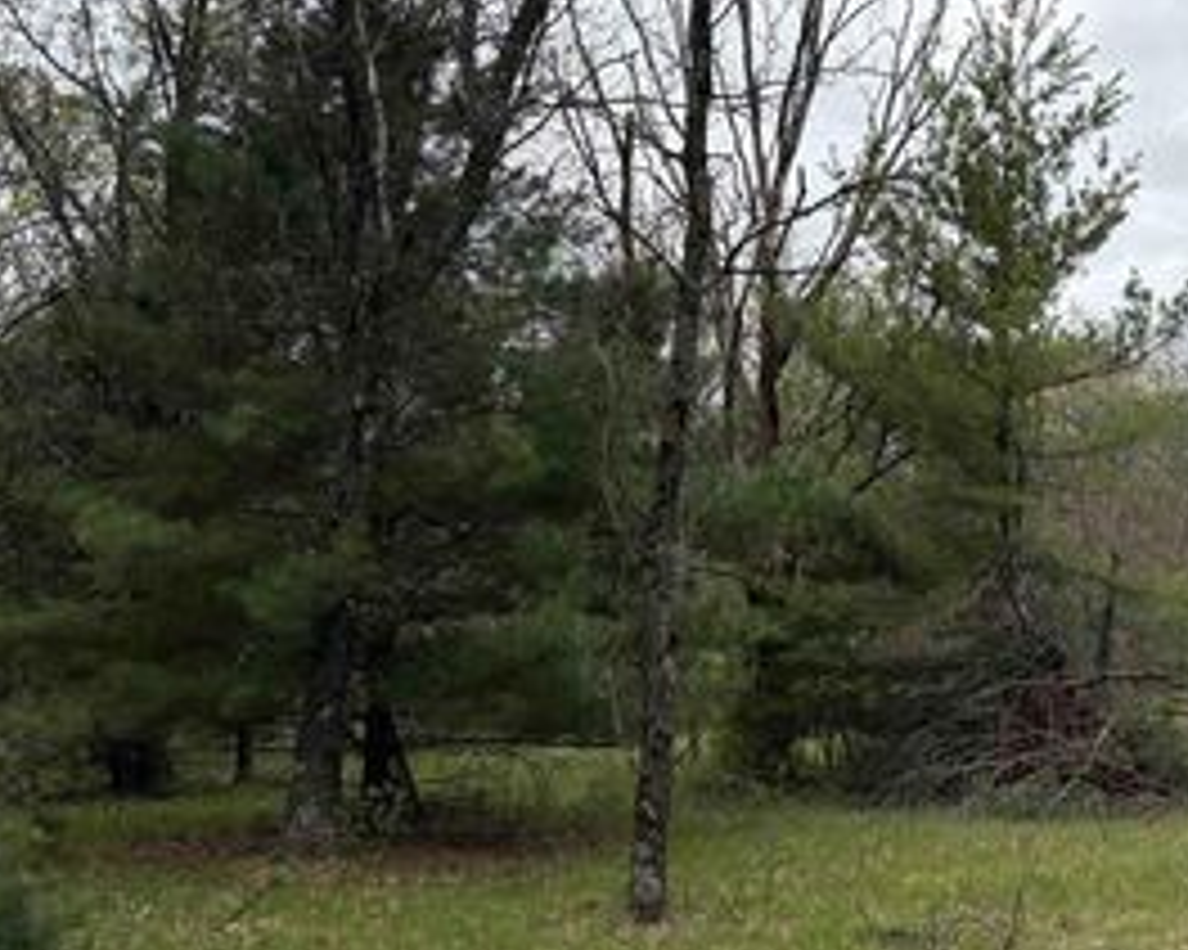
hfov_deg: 37.3
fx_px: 1687
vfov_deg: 31.4
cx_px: 968
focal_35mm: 48
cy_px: 461
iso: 50
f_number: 1.6
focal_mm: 5.96
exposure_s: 1/2865
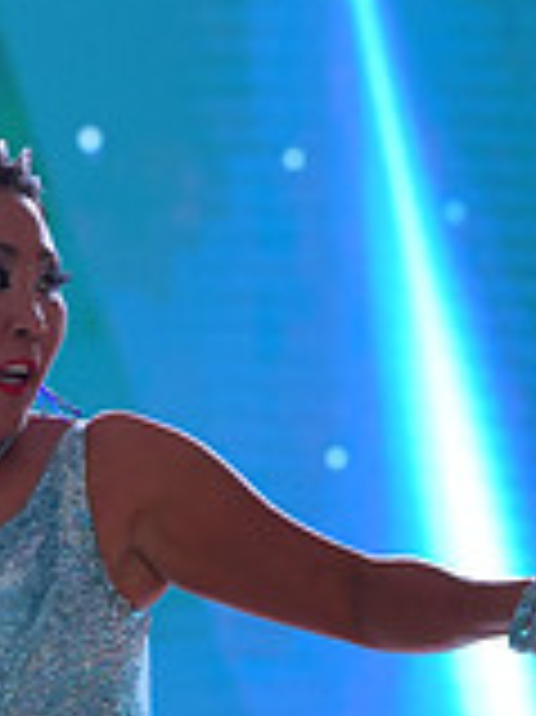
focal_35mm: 551
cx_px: -254
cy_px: 914
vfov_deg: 3.6
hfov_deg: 2.7
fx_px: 11391
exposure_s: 1/400
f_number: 5.6
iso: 2000
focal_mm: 157
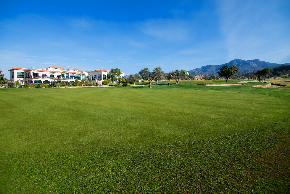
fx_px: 129
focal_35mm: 16
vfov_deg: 73.8
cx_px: 145
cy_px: 97
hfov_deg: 96.7
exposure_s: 1/200
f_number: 7.1
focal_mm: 16
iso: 50
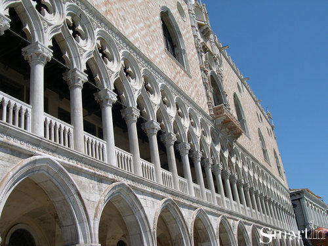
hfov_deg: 49.0
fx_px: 360
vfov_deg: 37.7
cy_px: 123
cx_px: 164
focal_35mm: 38
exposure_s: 1/329
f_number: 7.6
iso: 100
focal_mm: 8
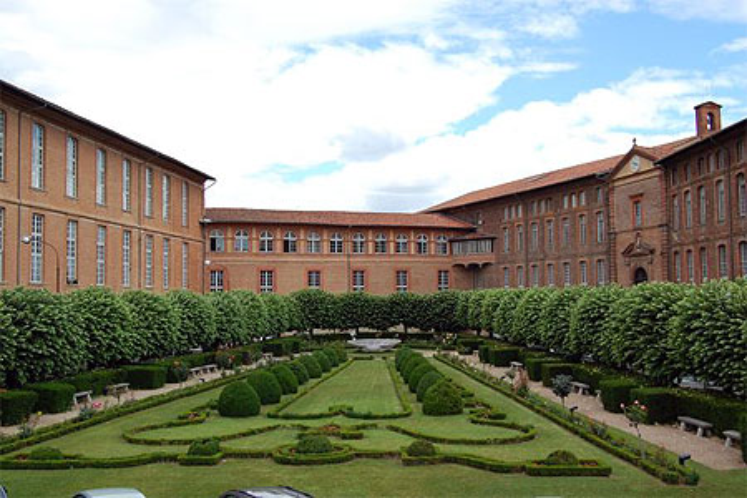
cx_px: 374
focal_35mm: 39
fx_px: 809
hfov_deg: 49.6
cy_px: 249
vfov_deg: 34.2
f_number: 8
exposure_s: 1/250
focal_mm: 26
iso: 200
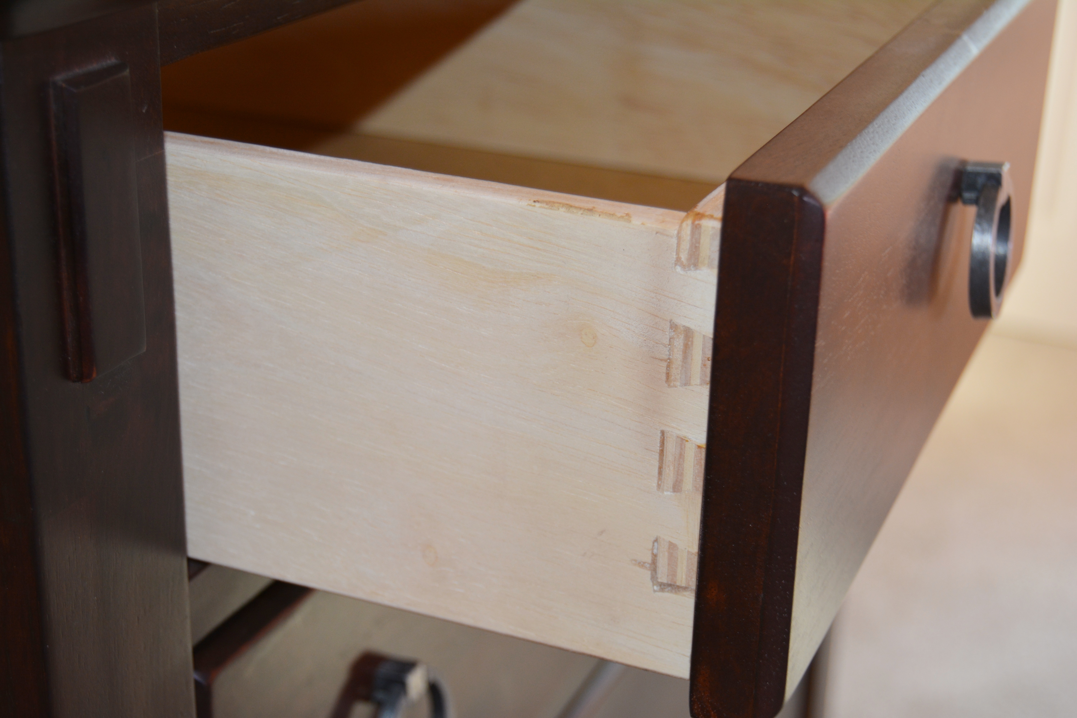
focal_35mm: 60
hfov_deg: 33.4
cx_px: 538
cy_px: 359
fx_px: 1795
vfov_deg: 22.6
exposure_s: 1/60
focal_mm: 40
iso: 320
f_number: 5
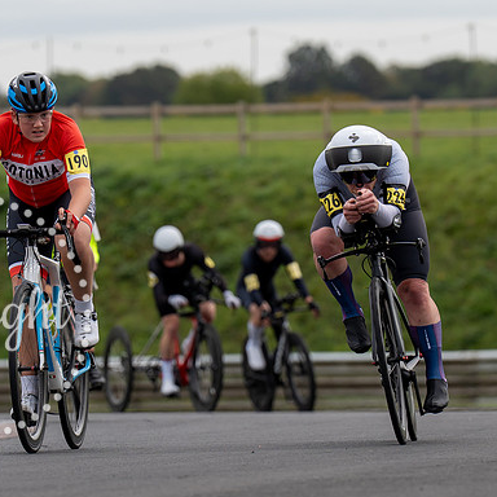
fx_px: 7163
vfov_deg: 4.0
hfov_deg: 4.0
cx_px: 364
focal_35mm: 441
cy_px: 342
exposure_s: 1/1000
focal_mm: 173
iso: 125
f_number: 3.5
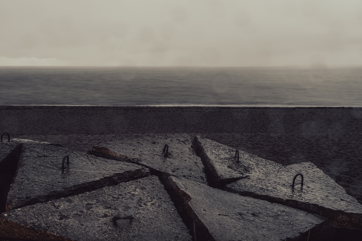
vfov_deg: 35.1
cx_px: 181
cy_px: 120
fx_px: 382
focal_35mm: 38
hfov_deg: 50.7
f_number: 16
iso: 50
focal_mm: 38
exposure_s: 4
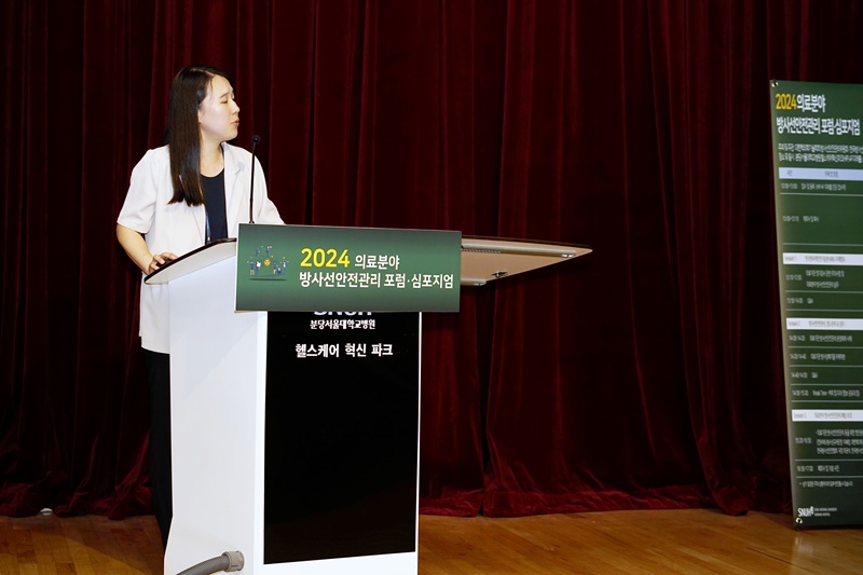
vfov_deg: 16.1
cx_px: 432
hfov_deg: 23.9
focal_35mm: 85
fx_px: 2037
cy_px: 288
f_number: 5
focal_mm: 85
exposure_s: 1/125
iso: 320
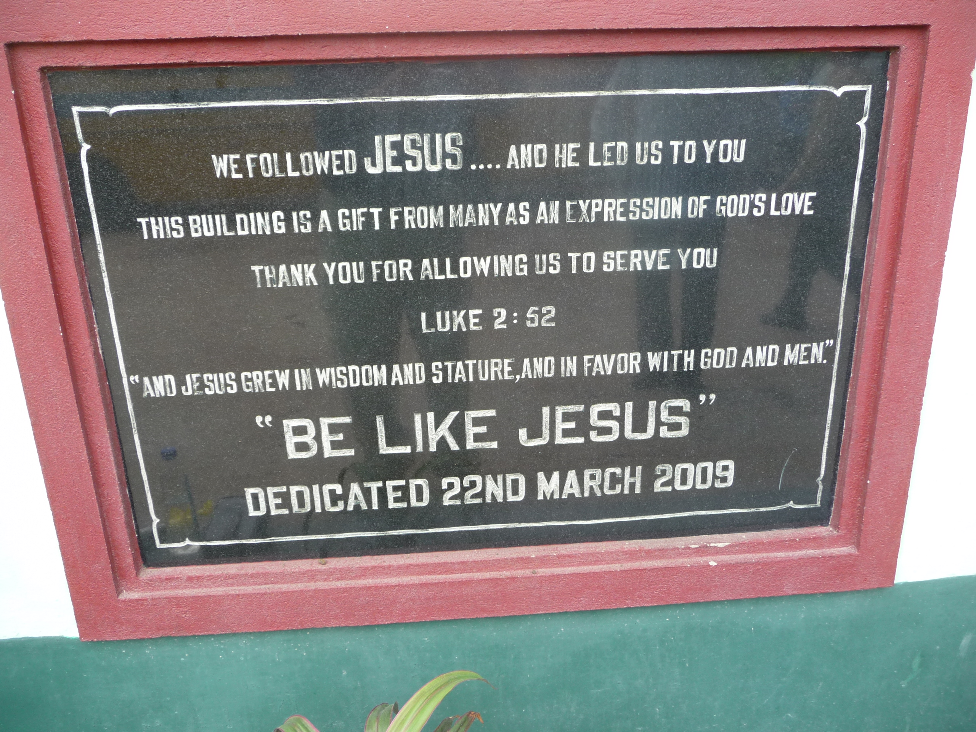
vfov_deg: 49.7
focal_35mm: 28
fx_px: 789
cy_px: 366
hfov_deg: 63.4
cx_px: 488
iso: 100
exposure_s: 1/50
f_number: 3.3
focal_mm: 4.7
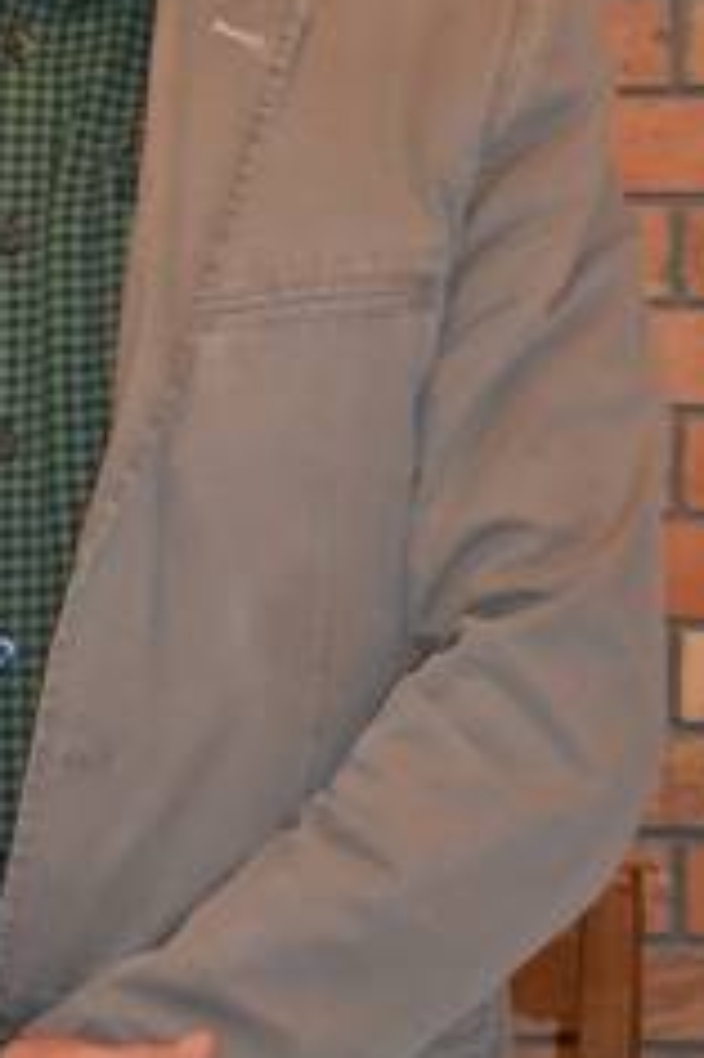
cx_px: 13
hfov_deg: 9.4
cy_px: 269
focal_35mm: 145
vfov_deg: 14.1
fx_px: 4259
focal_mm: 38
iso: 3200
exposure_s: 1/60
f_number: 4.5
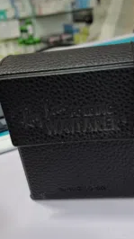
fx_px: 260
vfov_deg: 49.3
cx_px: 92
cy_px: 137
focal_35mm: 41
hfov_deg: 28.7
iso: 100
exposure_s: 1/100
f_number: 1.8
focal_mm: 4.69
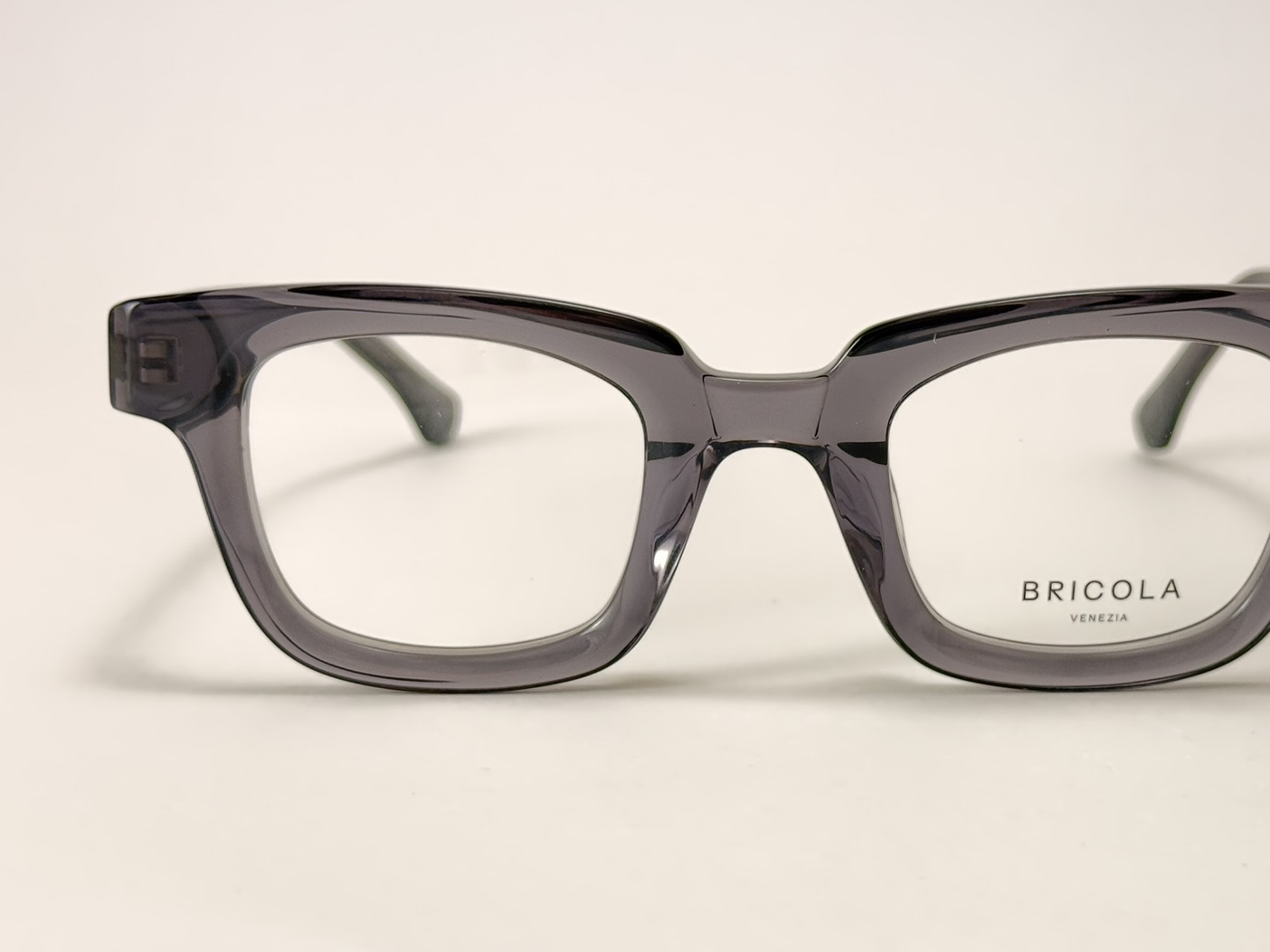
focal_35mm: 70
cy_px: 466
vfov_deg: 21.0
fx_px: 2568
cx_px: 785
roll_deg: -0.2
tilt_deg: -9.0
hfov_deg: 27.7
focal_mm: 6.76
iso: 80
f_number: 1.78
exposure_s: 1/100
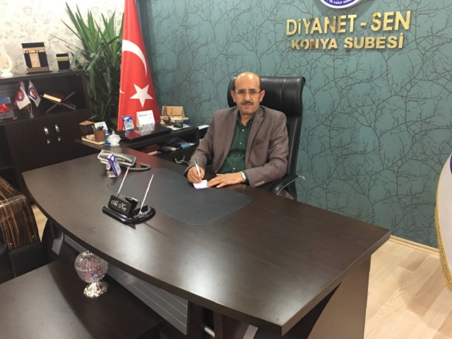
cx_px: 226
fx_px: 379
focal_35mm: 29
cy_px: 170
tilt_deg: -18.8
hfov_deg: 61.7
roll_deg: +2.1
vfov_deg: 48.2
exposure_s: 1/8
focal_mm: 4.15
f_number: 2.2
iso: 100
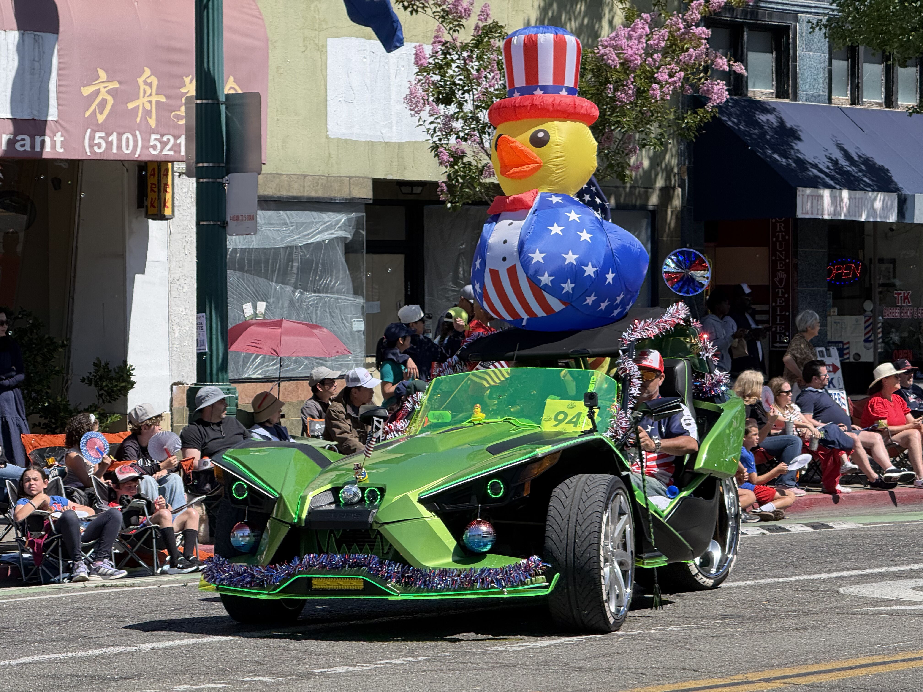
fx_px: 3200
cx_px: 462
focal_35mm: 120
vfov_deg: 12.3
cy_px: 346
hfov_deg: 16.4
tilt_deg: +0.0
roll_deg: +0.3
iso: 50
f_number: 2.8
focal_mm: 15.66
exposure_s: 1/1080
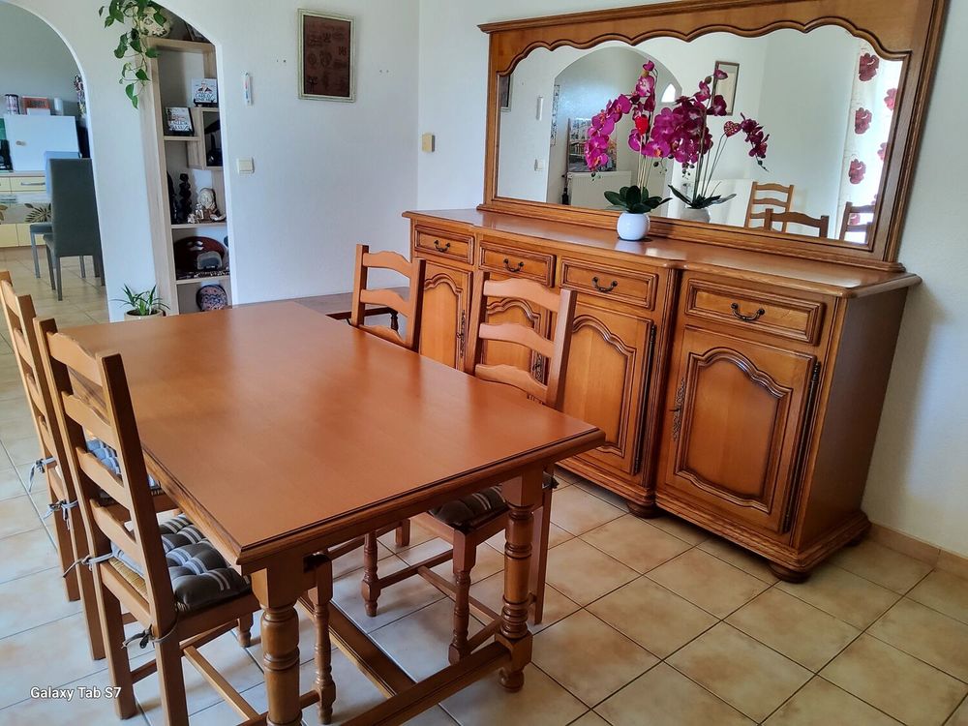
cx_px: 484
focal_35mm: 26
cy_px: 363
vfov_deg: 53.1
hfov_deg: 67.3
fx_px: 727
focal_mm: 3.08
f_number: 2
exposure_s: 1/40
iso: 320
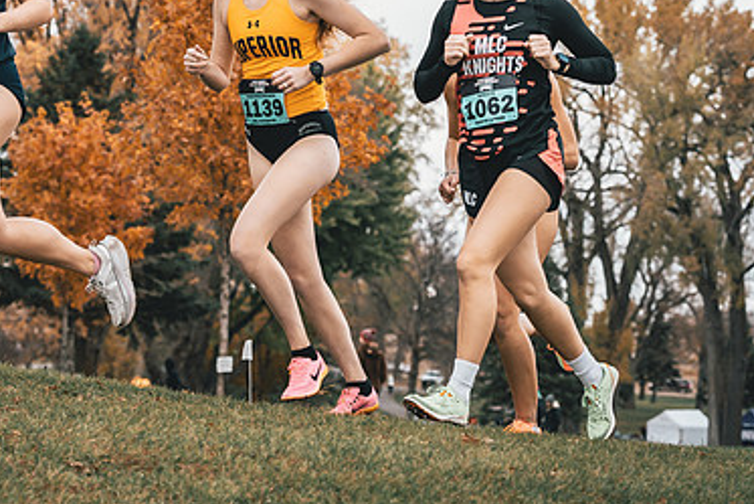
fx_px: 4086
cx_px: 319
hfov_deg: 10.5
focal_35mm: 195
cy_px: 149
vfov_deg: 7.0
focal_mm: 113
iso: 400
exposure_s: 1/800
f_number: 6.3
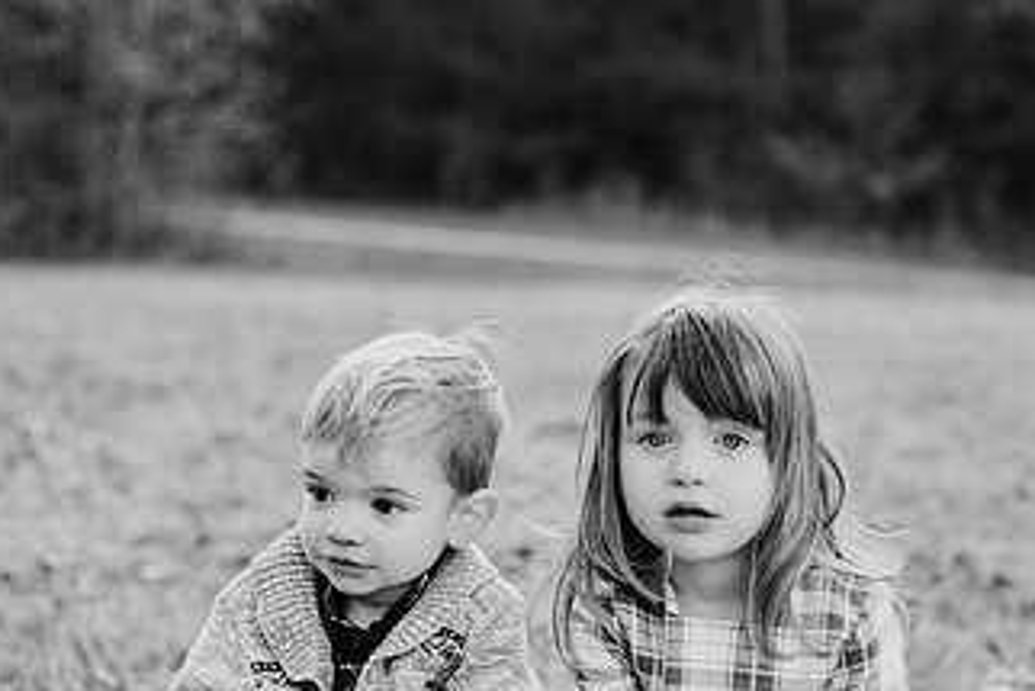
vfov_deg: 15.2
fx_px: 2589
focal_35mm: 90
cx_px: 608
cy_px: 468
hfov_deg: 22.6
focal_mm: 50
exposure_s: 1/1000
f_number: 2.8
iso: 500
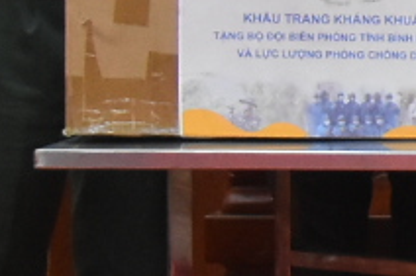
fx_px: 3441
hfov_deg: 6.2
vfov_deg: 4.6
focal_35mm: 298
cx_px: 1374
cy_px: -14
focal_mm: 26
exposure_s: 1/160
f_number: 3.8
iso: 2200
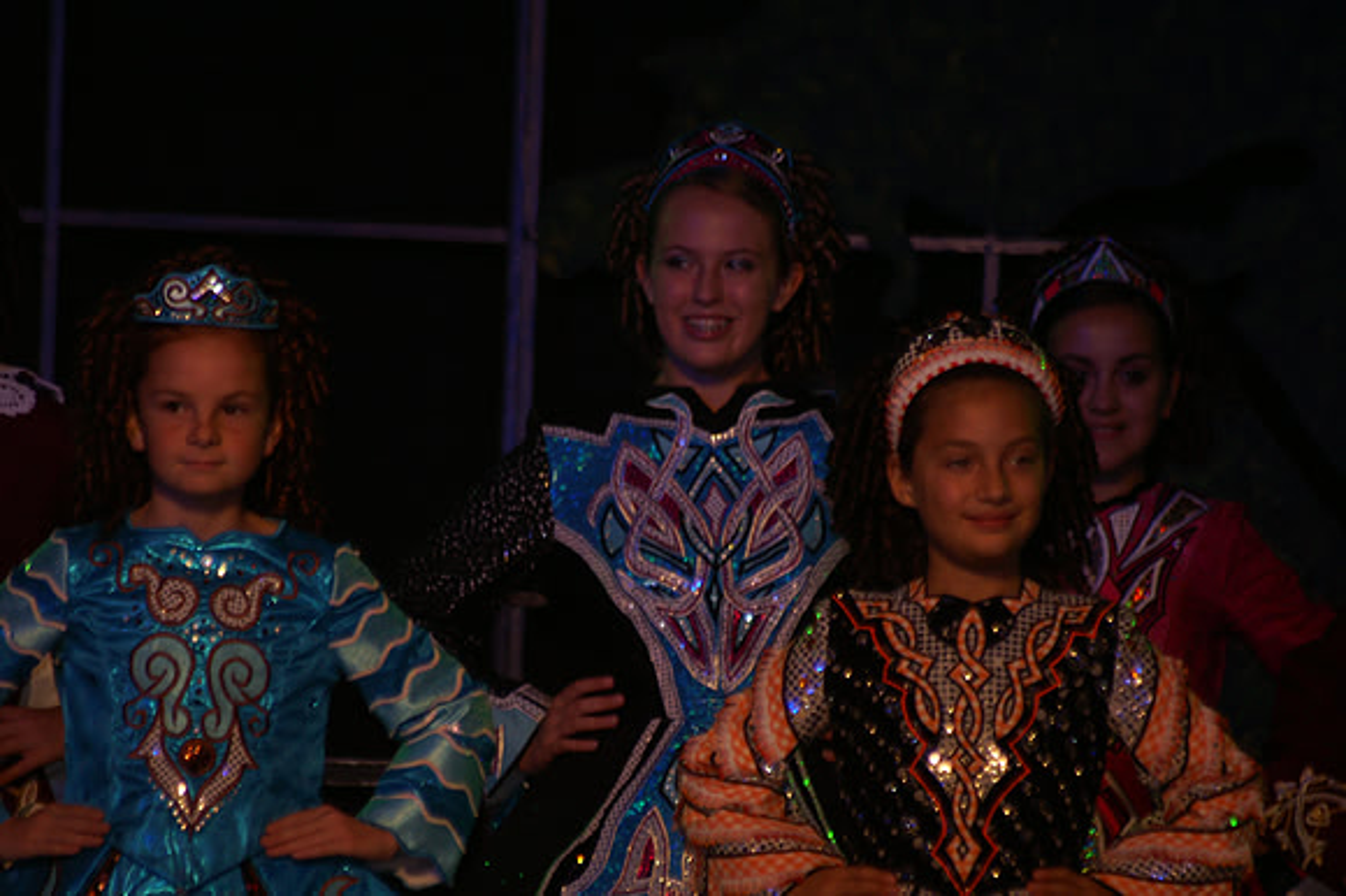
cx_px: 673
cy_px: 448
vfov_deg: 3.1
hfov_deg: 4.6
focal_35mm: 450
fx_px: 16815
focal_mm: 300
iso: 400
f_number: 5.6
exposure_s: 1/125
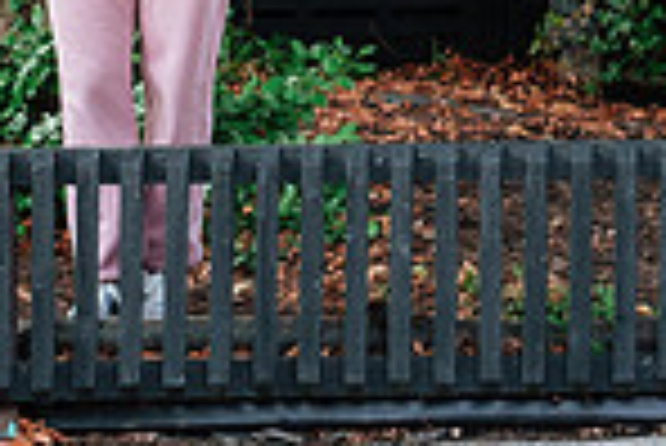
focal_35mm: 317
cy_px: -358
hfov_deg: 6.4
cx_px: 1098
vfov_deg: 4.3
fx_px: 5870
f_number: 2.8
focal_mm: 54.1
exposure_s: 1/200
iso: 800
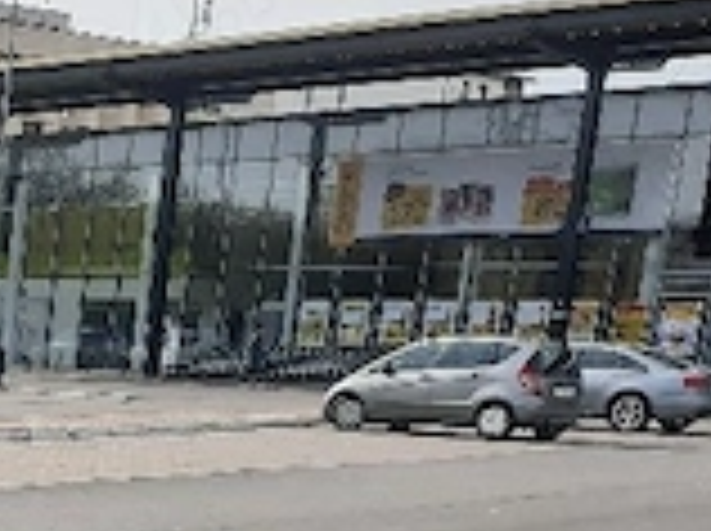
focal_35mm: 95
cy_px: 828
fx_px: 1948
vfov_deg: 14.4
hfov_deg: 17.7
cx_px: -459
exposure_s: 1/714
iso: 32
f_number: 2
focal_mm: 4.6
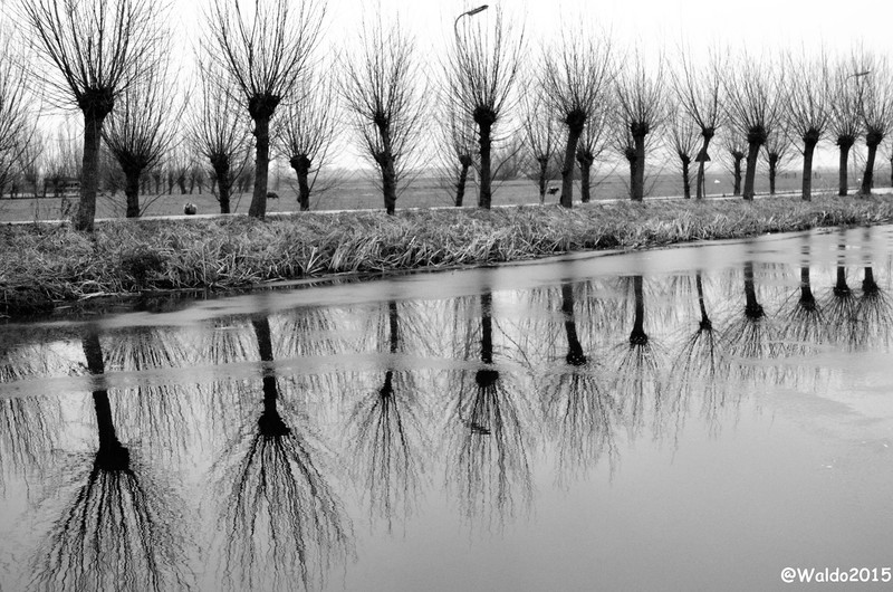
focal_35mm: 45
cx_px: 446
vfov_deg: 29.7
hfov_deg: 43.7
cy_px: 296
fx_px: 1114
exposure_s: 1/125
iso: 4500
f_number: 5
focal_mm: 30
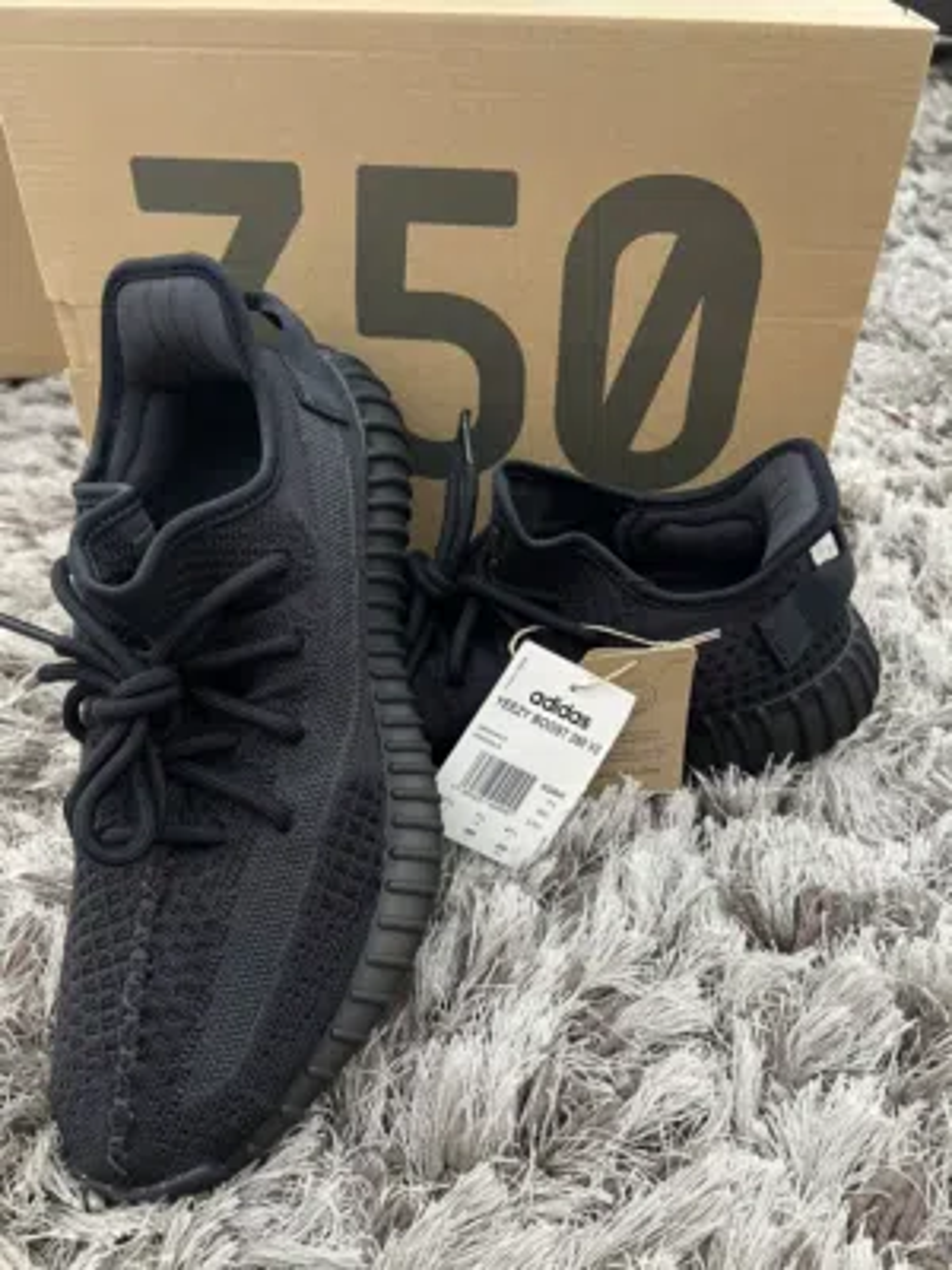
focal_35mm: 26
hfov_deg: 53.1
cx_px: 476
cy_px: 635
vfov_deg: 67.3
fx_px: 953
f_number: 1.5
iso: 500
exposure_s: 1/33
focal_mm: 5.7
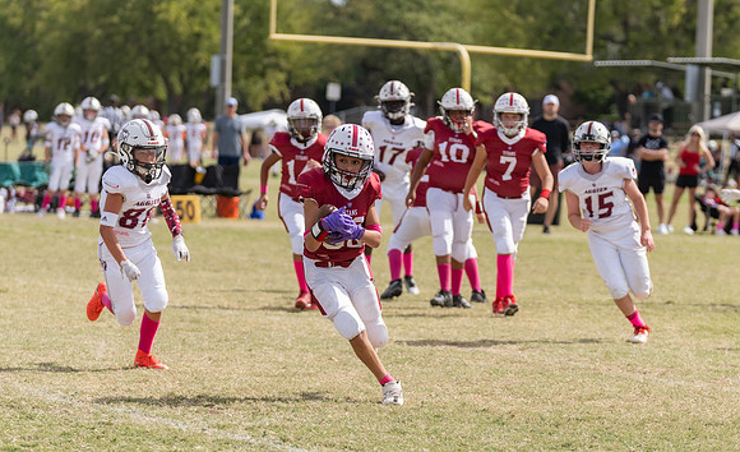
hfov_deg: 10.0
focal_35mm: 212
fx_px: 4240
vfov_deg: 6.1
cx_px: 422
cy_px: 261
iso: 125
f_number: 3.2
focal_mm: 123
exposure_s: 1/2000
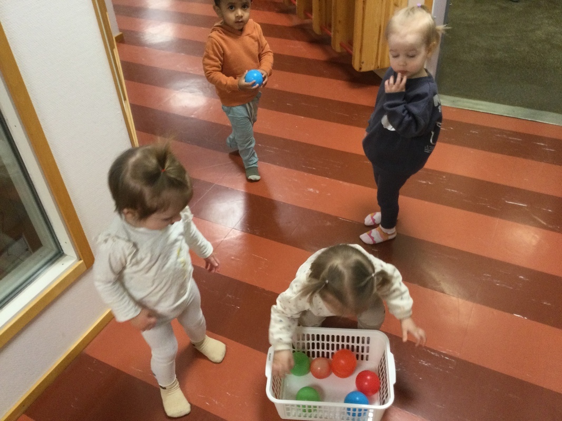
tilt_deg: -37.8
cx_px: 281
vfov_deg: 45.4
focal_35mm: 31
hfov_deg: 58.4
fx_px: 503
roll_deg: +4.9
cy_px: 210
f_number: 2.4
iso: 125
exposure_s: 1/30
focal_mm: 3.3
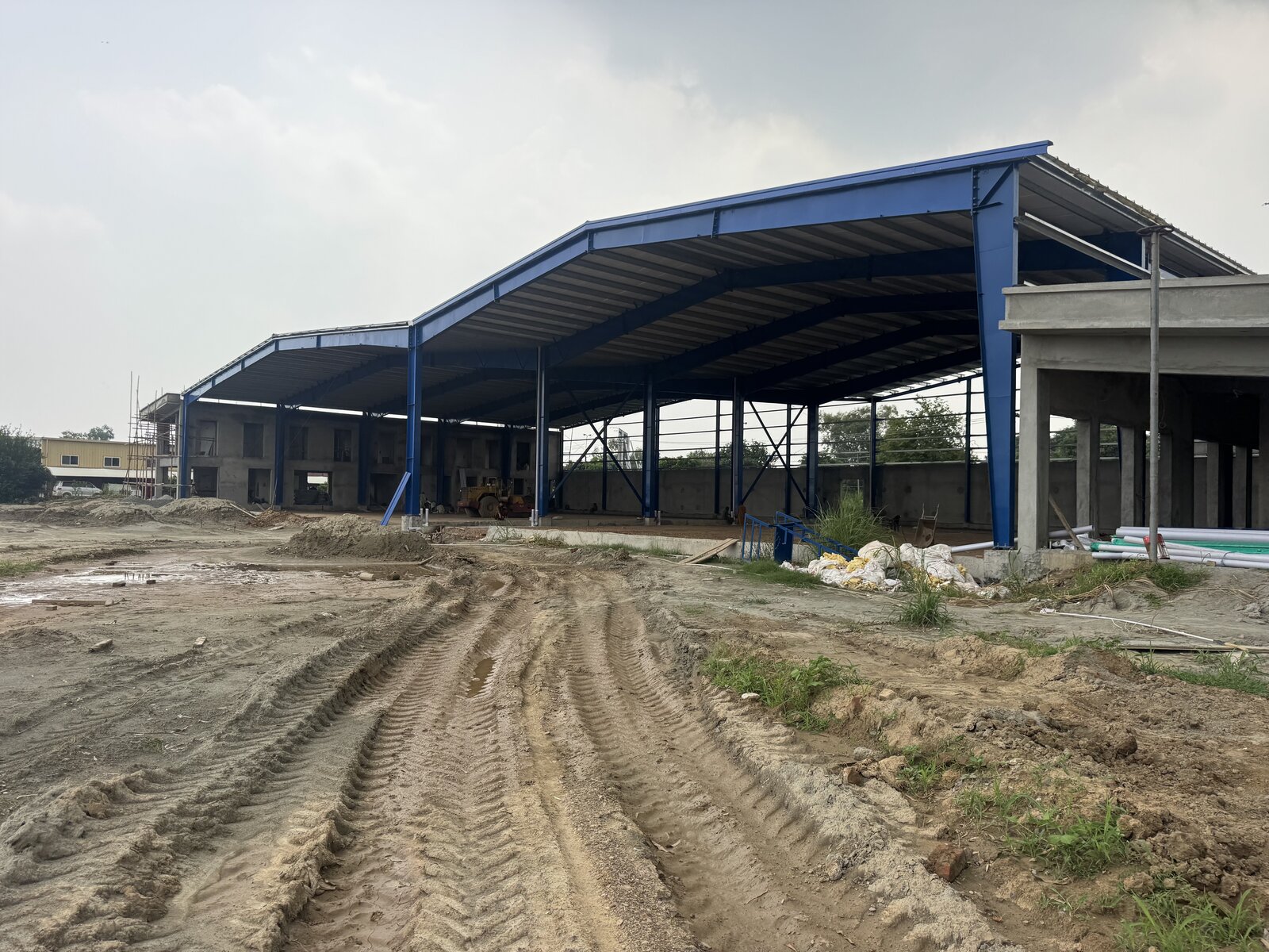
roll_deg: -1.7
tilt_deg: +4.4
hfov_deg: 71.6
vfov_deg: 56.8
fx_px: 880
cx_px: 634
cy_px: 476
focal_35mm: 24
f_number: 1.78
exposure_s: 1/3597
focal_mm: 6.76
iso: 80
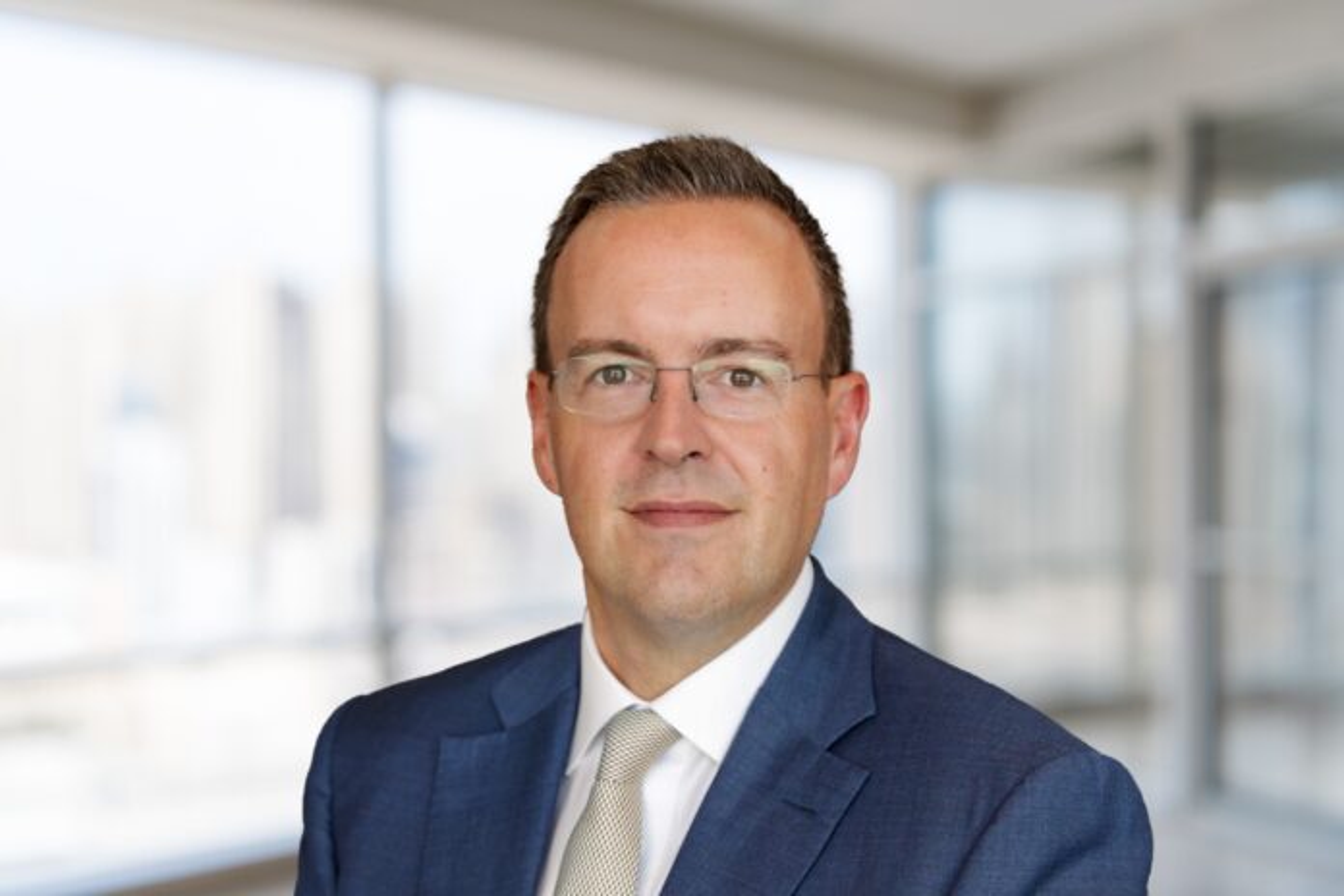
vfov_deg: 37.9
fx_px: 1307
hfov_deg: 54.4
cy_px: 448
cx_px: 672
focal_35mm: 35
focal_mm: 35
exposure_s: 1/160
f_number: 2.8
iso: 100
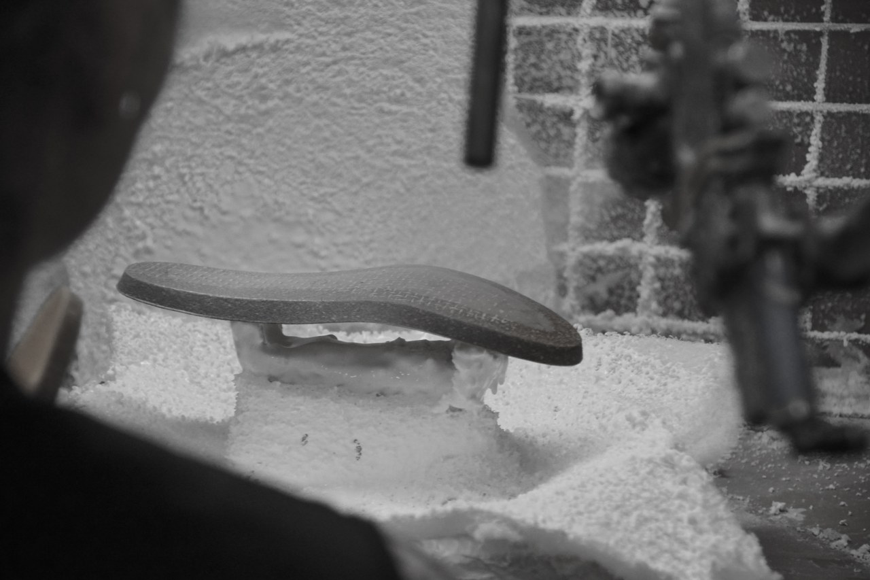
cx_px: 435
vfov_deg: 12.2
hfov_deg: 18.2
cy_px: 290
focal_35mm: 112
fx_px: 2718
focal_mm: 75
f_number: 5.6
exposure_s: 1/160
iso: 1250
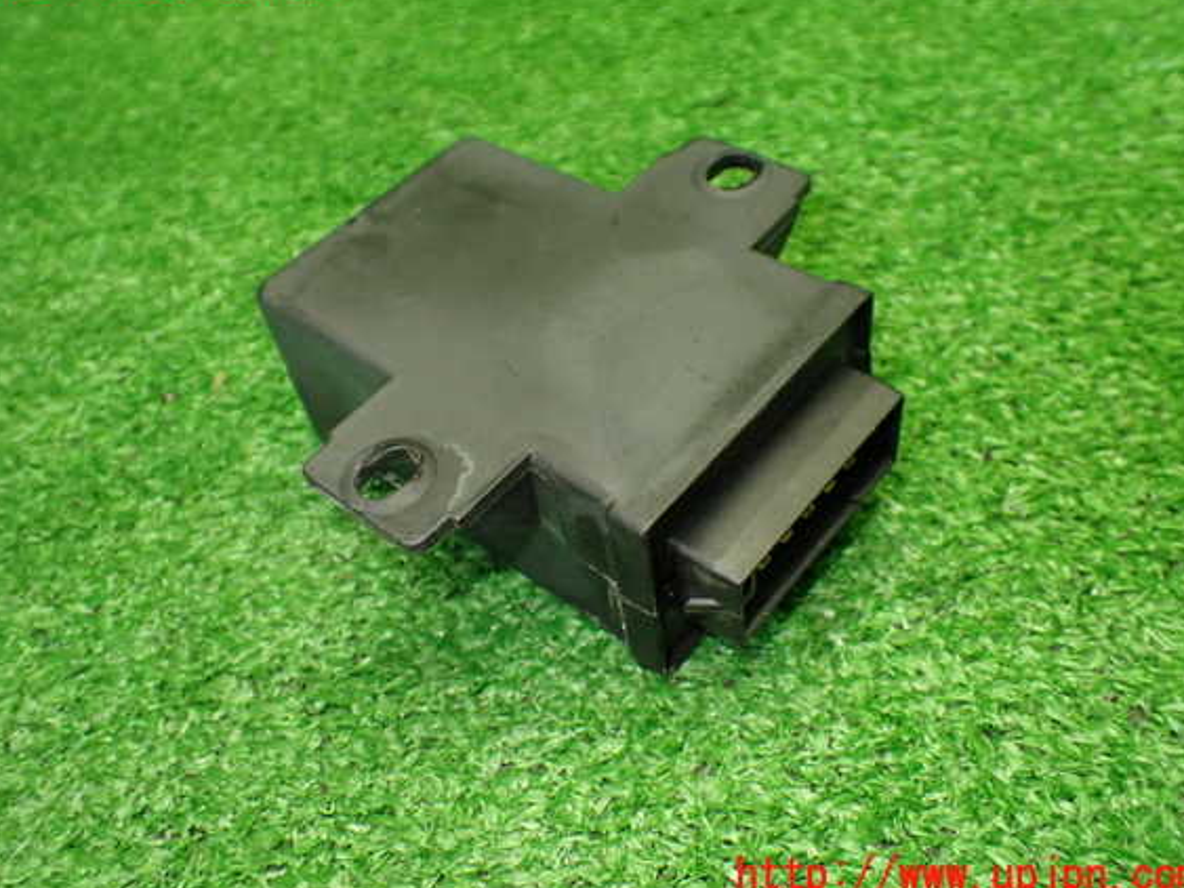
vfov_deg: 44.1
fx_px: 1094
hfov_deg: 56.8
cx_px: 580
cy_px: 429
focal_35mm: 32
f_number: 2.3
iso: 640
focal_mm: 5.4
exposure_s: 1/125
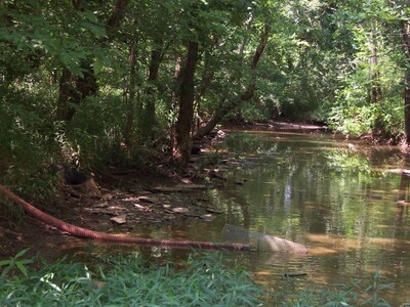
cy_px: 154
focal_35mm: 98
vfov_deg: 15.1
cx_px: 205
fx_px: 1161
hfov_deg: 20.0
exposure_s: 1/90
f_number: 4
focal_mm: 15.2
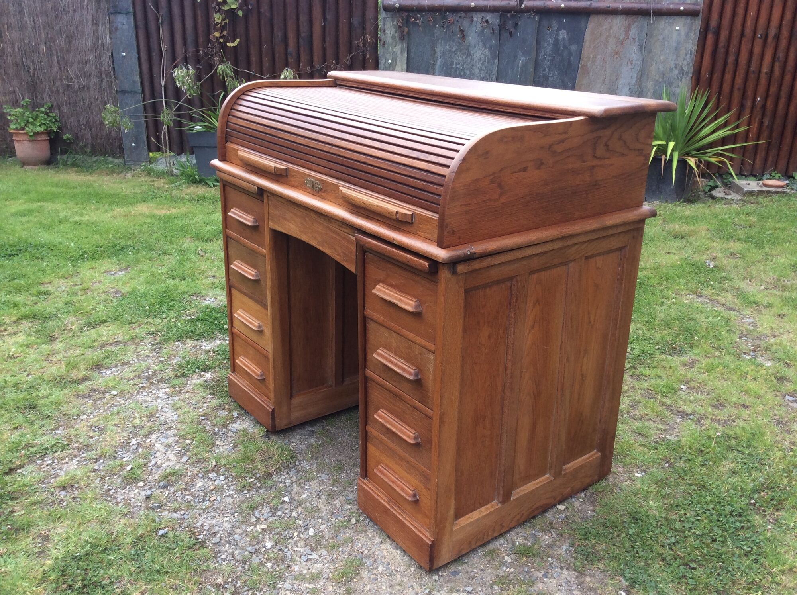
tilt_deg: -23.7
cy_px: 298
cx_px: 398
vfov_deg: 44.1
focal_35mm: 32
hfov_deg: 56.9
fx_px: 736
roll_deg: -1.1
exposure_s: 1/107
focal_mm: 3.3
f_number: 2.4
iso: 32
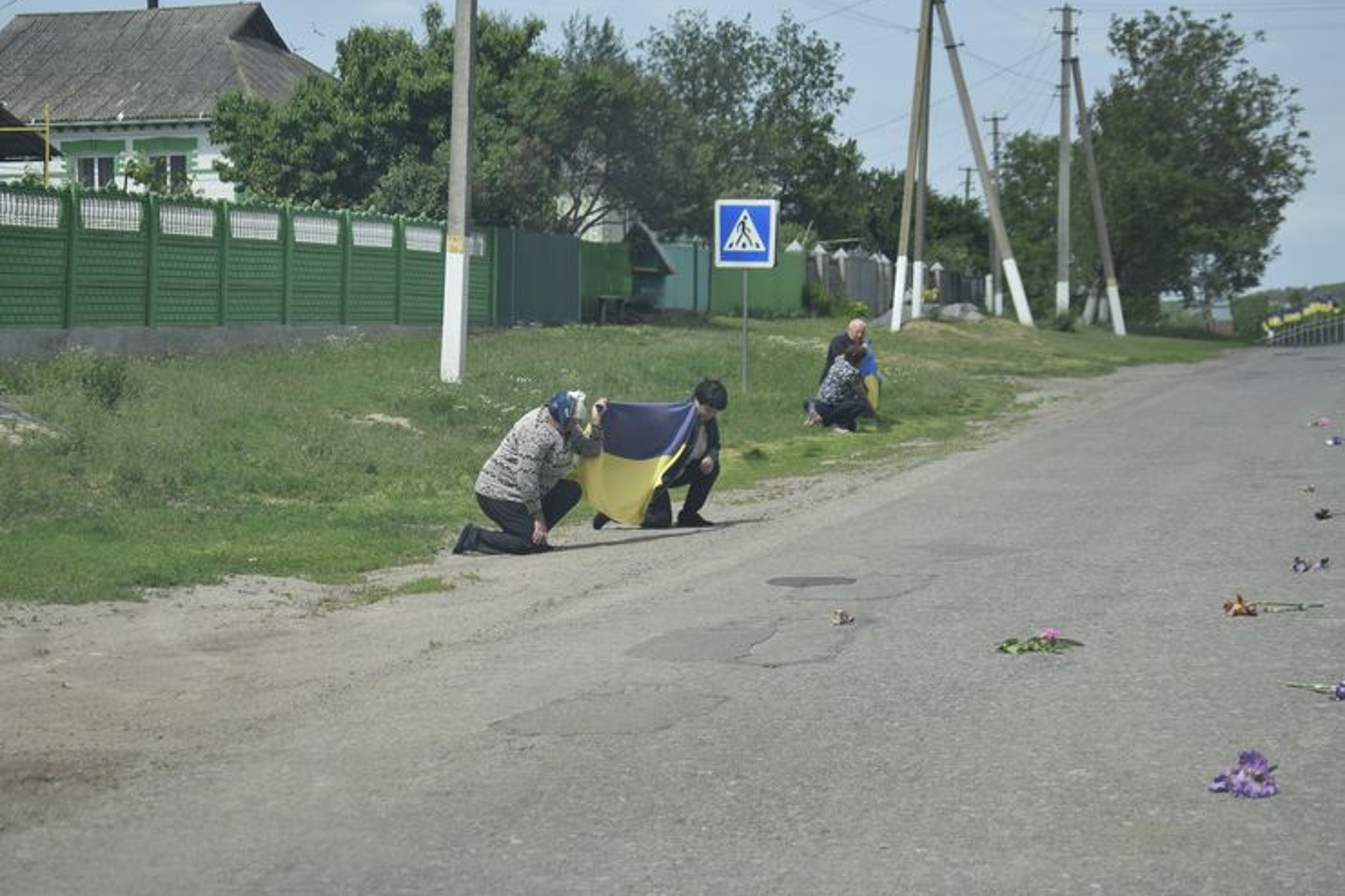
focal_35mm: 84
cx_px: 666
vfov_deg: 16.4
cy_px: 445
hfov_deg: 24.3
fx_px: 3120
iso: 200
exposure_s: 1/800
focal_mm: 55
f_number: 5.6
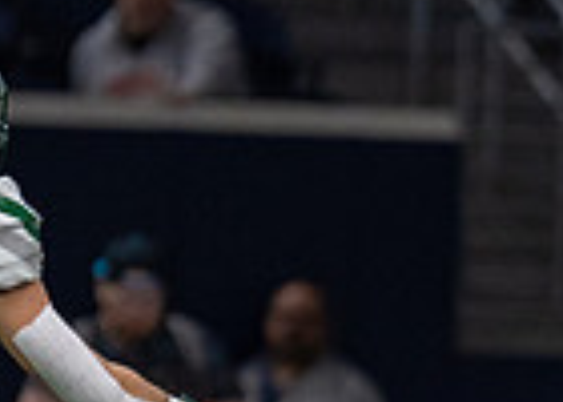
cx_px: 584
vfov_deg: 1.1
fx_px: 20723
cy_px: 575
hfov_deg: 1.6
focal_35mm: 1296
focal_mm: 200
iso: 2000
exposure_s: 1/1000
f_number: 2.8
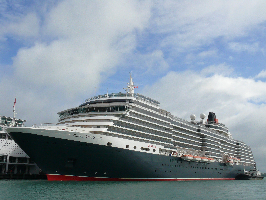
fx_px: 330
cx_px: 133
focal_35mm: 43
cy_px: 100
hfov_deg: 43.9
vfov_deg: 33.6
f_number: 9
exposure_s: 1/800
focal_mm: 9.2
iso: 200
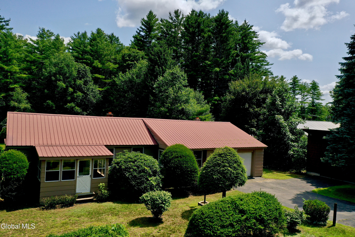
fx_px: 276
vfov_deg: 46.4
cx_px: 178
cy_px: 118
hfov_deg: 65.5
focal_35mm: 28
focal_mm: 10.26
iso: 100
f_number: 4
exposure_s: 1/100
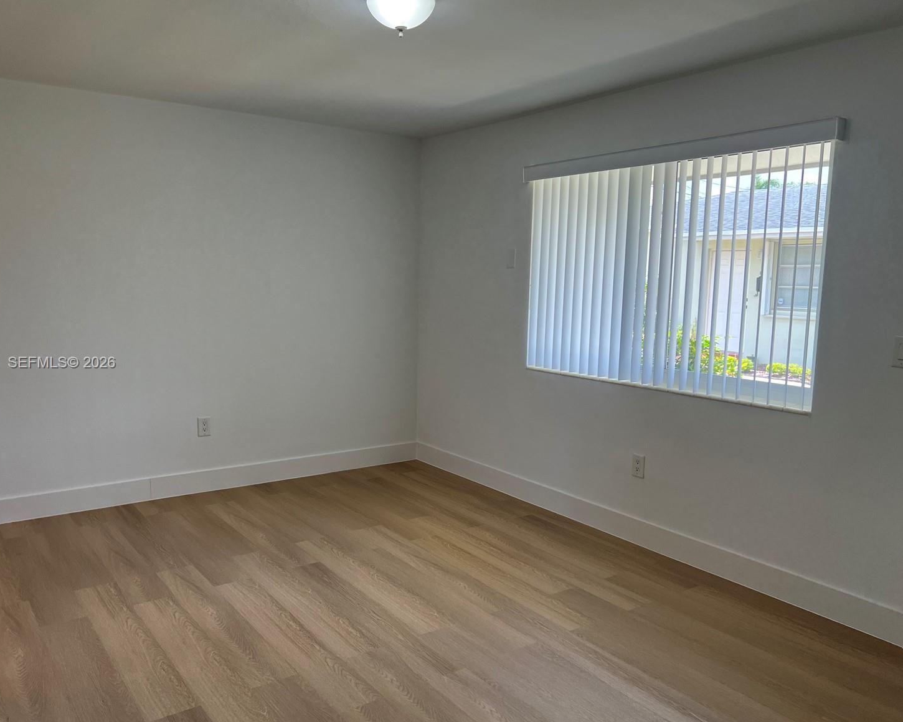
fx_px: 748
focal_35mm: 28
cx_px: 420
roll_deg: -0.8
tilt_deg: -7.4
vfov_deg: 51.5
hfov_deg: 62.1
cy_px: 363
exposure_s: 1/133
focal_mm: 5.7
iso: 50
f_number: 1.5
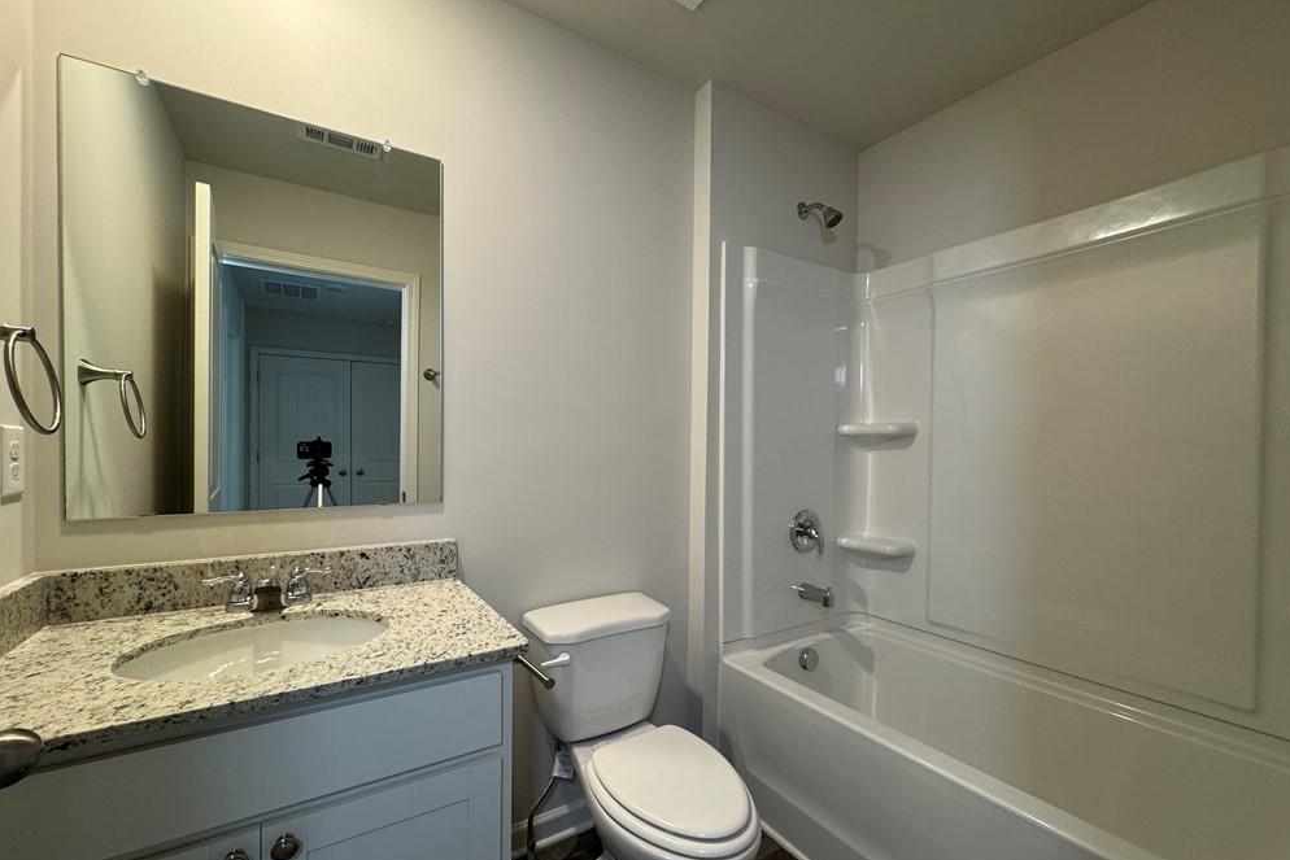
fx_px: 538
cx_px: 642
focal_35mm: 15
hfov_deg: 100.4
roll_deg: -1.0
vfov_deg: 77.3
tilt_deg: -0.7
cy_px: 454
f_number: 2.2
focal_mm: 2.22
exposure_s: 1/60
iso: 200
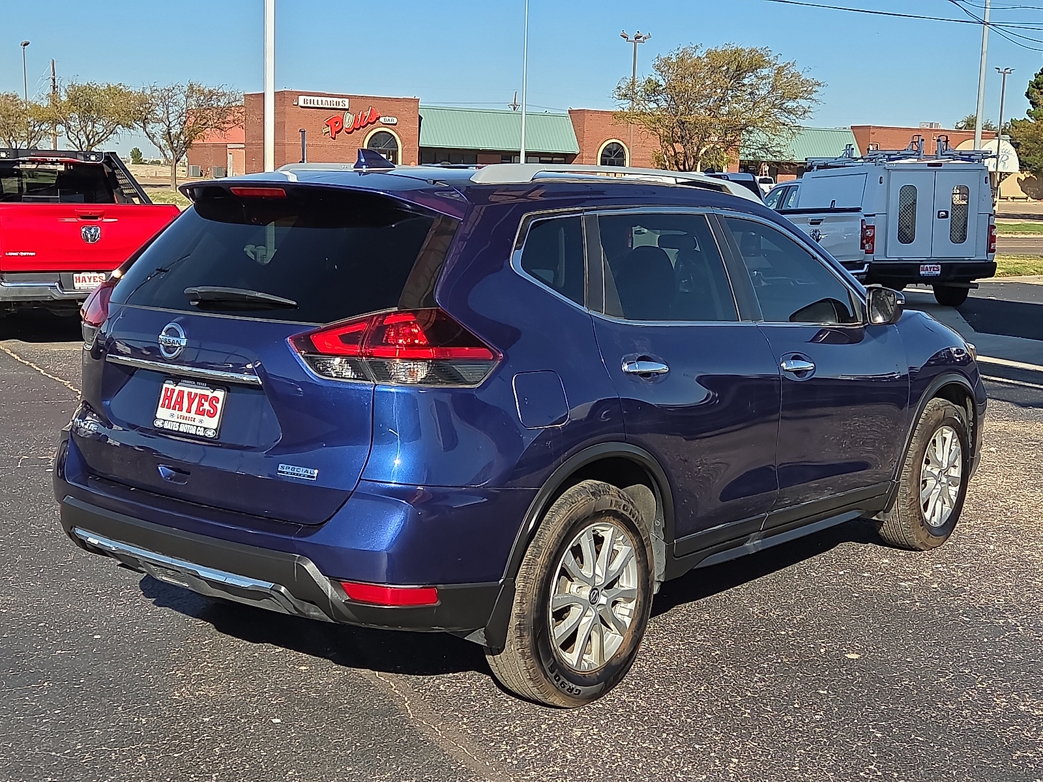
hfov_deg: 42.1
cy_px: 391
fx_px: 1356
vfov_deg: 32.2
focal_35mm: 45
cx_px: 522
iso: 25
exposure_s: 1/1429
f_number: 1.8
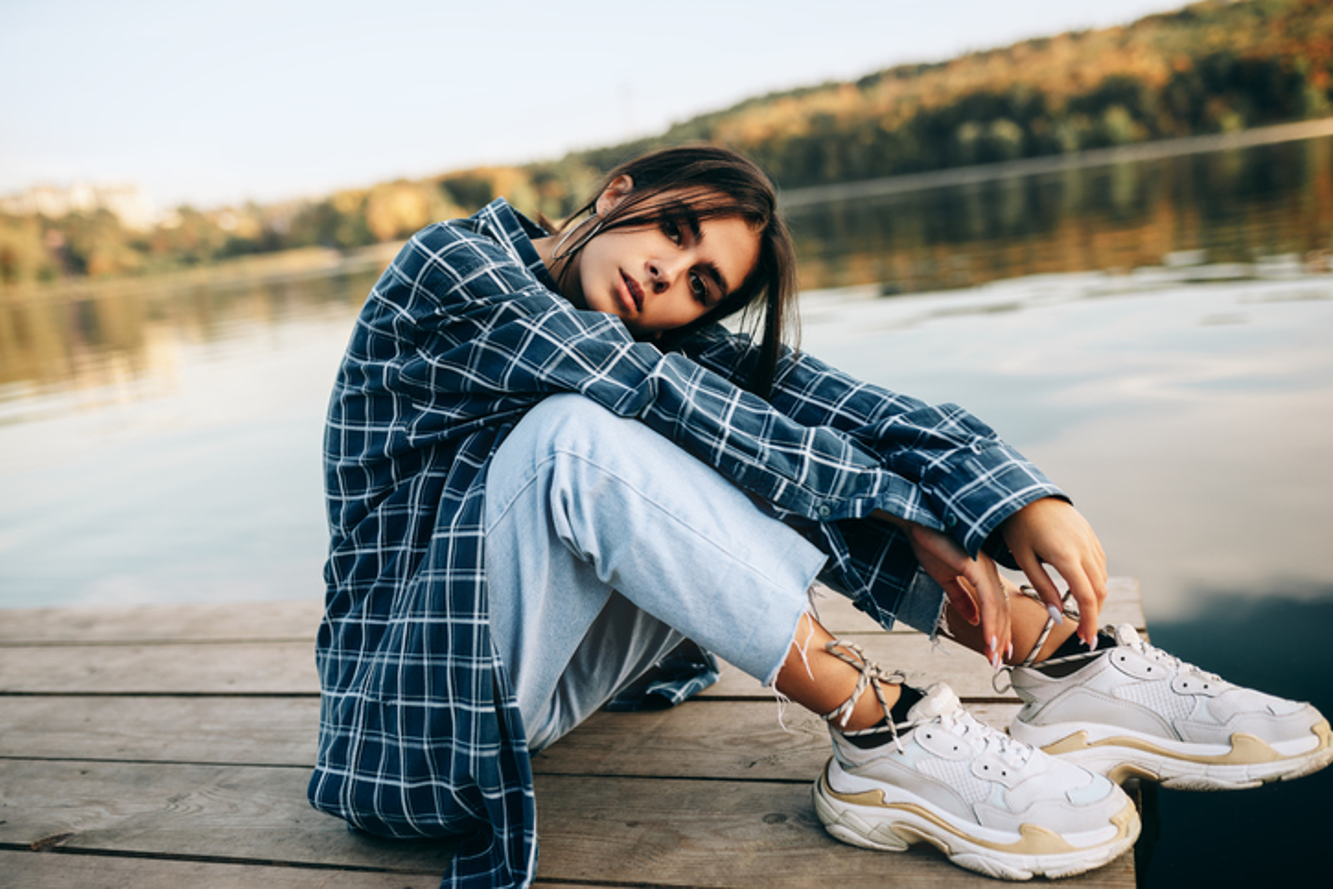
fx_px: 1296
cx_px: 666
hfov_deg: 54.4
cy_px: 444
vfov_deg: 37.9
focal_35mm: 35
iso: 64
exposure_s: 1/500
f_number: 2.5
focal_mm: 35
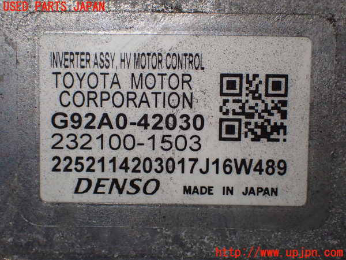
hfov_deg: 27.4
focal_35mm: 71
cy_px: 130
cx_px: 173
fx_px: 710
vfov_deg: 20.7
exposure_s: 1/250
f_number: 3.9
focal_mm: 12.73
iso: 800
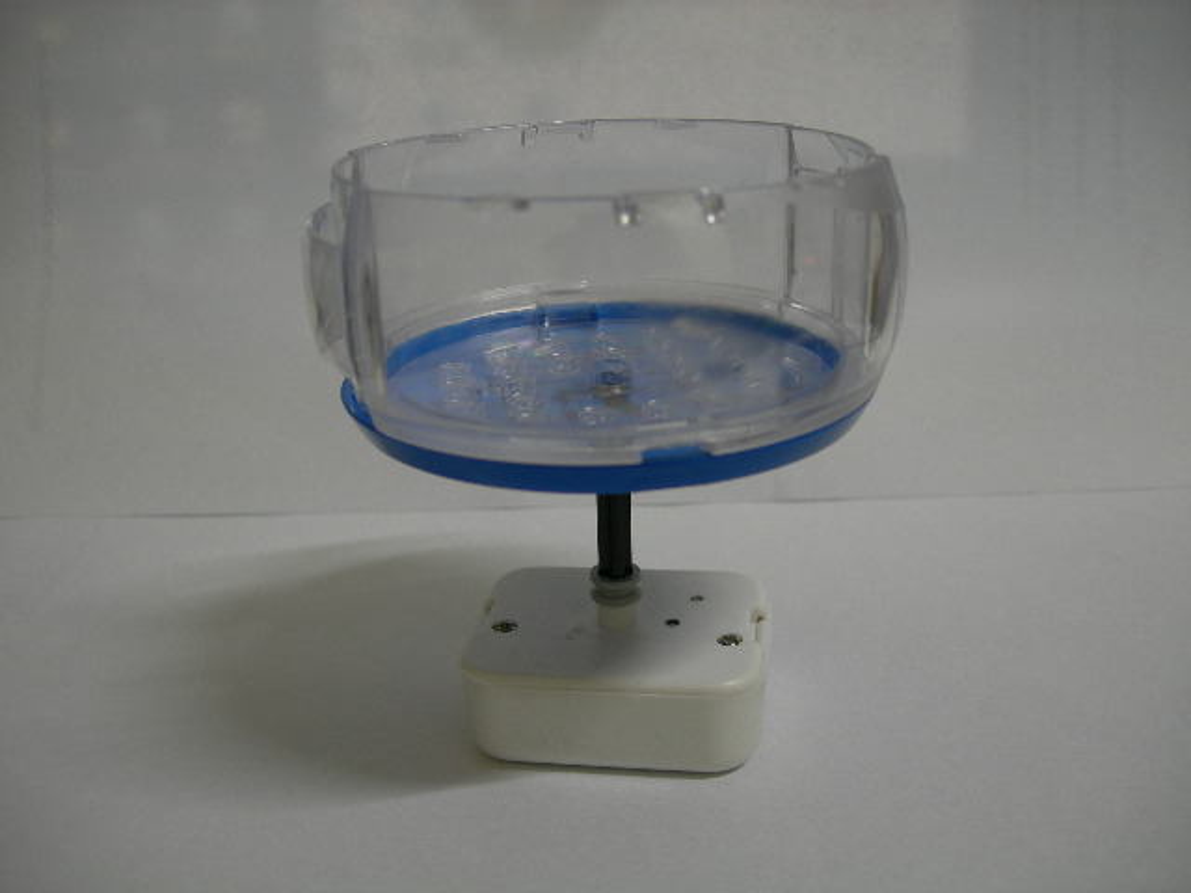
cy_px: 446
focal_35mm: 38
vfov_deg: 37.7
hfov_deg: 49.0
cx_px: 596
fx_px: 1307
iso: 50
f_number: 2.8
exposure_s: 1/6.8
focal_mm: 7.8
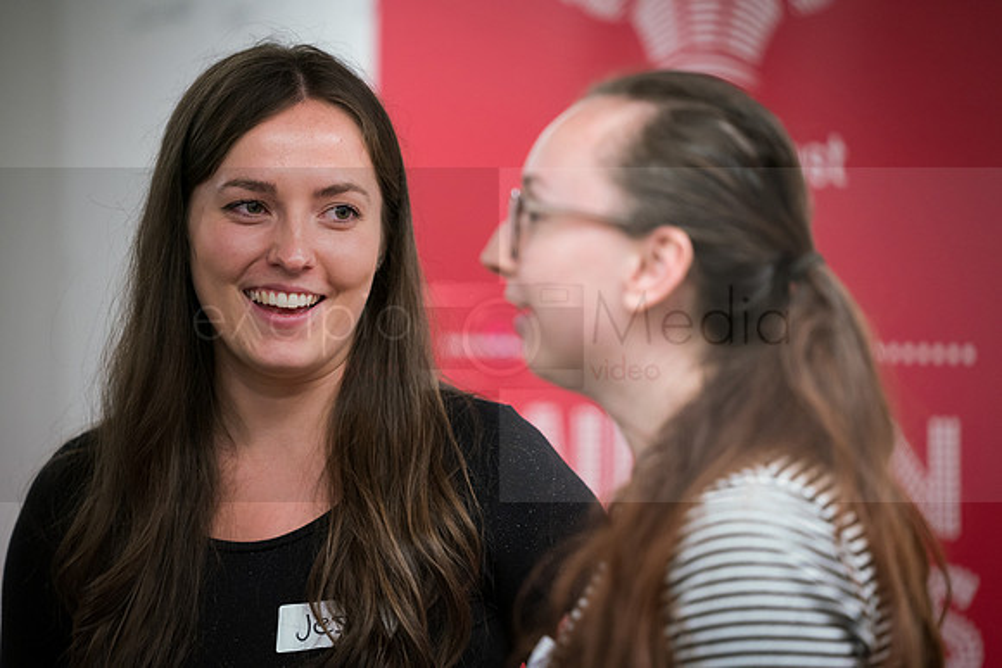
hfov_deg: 10.3
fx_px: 5568
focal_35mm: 200
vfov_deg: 6.9
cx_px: 501
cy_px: 334
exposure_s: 1/200
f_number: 2.8
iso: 3200
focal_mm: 200
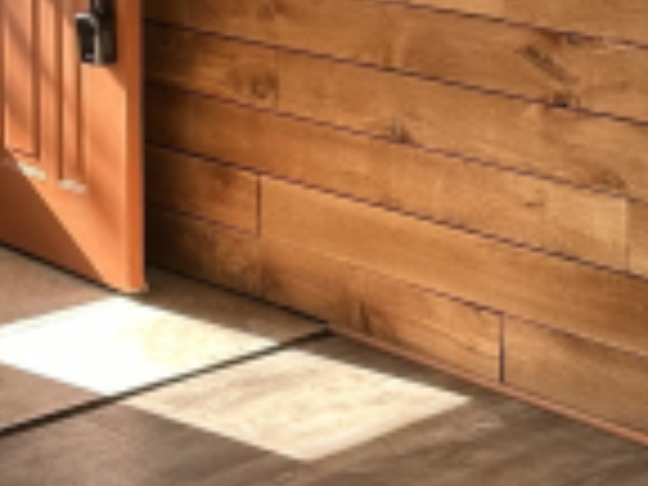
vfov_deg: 13.1
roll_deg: -0.1
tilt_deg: -7.7
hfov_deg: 17.7
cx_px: 191
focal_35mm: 111
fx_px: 2078
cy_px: -68
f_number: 1.78
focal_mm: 6.86
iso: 80
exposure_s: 1/163
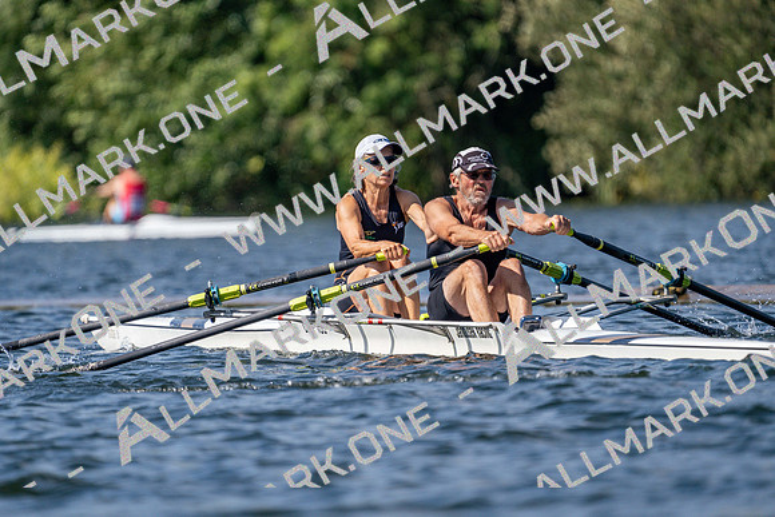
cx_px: 388
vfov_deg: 2.3
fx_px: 12919
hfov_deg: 3.4
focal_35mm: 600
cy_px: 258
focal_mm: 600
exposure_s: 1/2000
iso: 320
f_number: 6.3
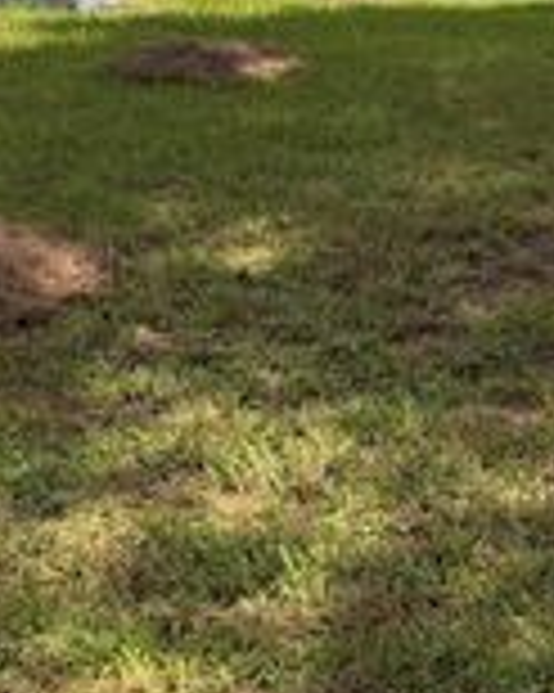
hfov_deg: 20.0
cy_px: 83
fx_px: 1559
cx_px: 401
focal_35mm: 76
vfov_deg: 24.4
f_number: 1.78
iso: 100
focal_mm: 6.76
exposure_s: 1/3953
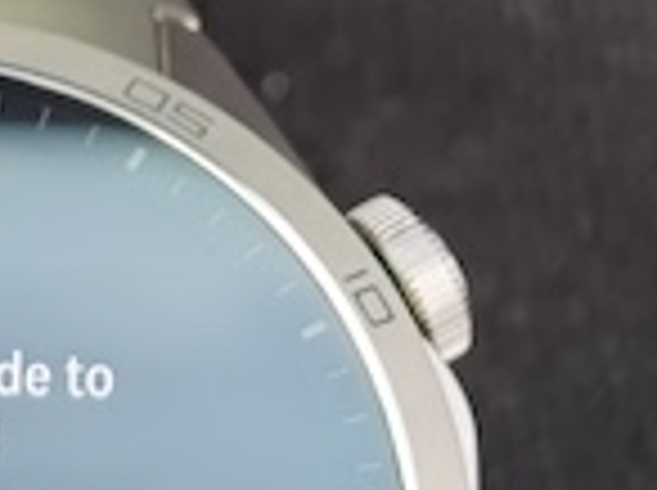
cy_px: 546
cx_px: -79
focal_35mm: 226
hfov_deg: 8.7
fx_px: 4282
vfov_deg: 6.5
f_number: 1.9
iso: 50
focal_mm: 6.71
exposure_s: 1/100
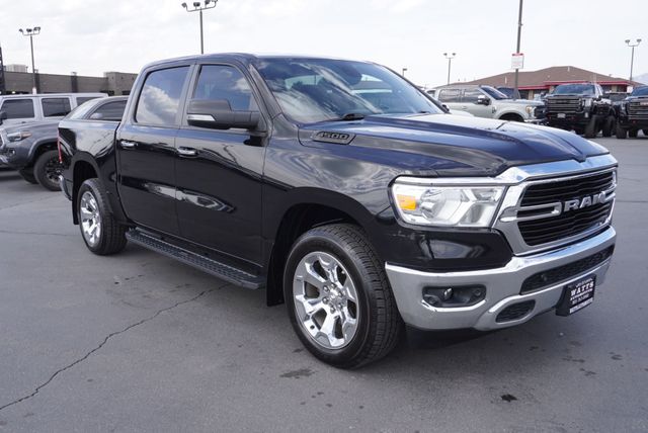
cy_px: 216
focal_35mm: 32
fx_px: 568
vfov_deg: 41.8
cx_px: 324
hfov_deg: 59.4
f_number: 6.3
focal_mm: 21
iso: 100
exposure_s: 1/160
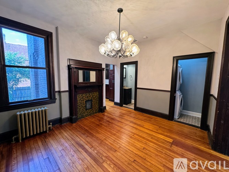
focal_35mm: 14
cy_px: 86
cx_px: 114
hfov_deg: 102.1
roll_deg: -1.0
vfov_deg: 85.7
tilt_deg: -4.4
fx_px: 93
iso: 320
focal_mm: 2.22
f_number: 2.2
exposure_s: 1/60
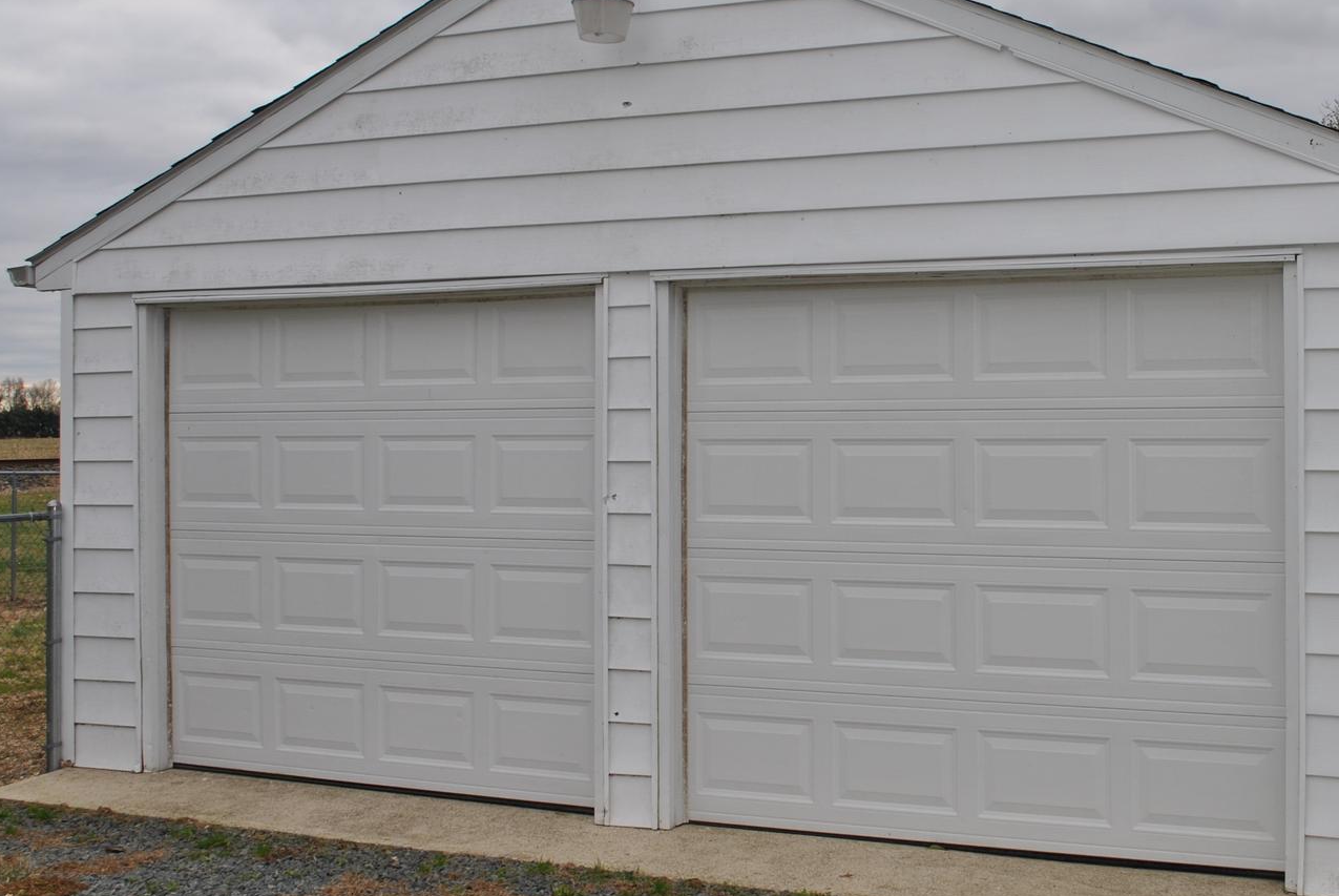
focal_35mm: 53
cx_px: 885
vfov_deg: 25.6
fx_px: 1973
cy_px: 394
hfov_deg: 37.1
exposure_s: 1/200
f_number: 6.3
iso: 100
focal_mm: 22
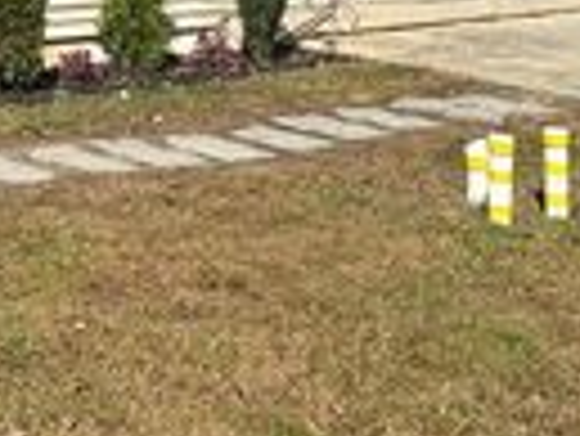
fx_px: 1560
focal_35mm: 93
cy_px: -191
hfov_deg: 20.2
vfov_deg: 14.9
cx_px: -45
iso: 80
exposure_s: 1/1779
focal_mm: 6.86
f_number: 1.78
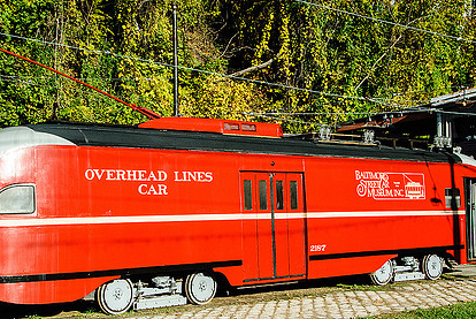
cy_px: 189
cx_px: 216
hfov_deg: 35.2
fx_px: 750
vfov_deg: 23.9
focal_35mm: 57
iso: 400
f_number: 8
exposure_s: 1/500
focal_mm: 27
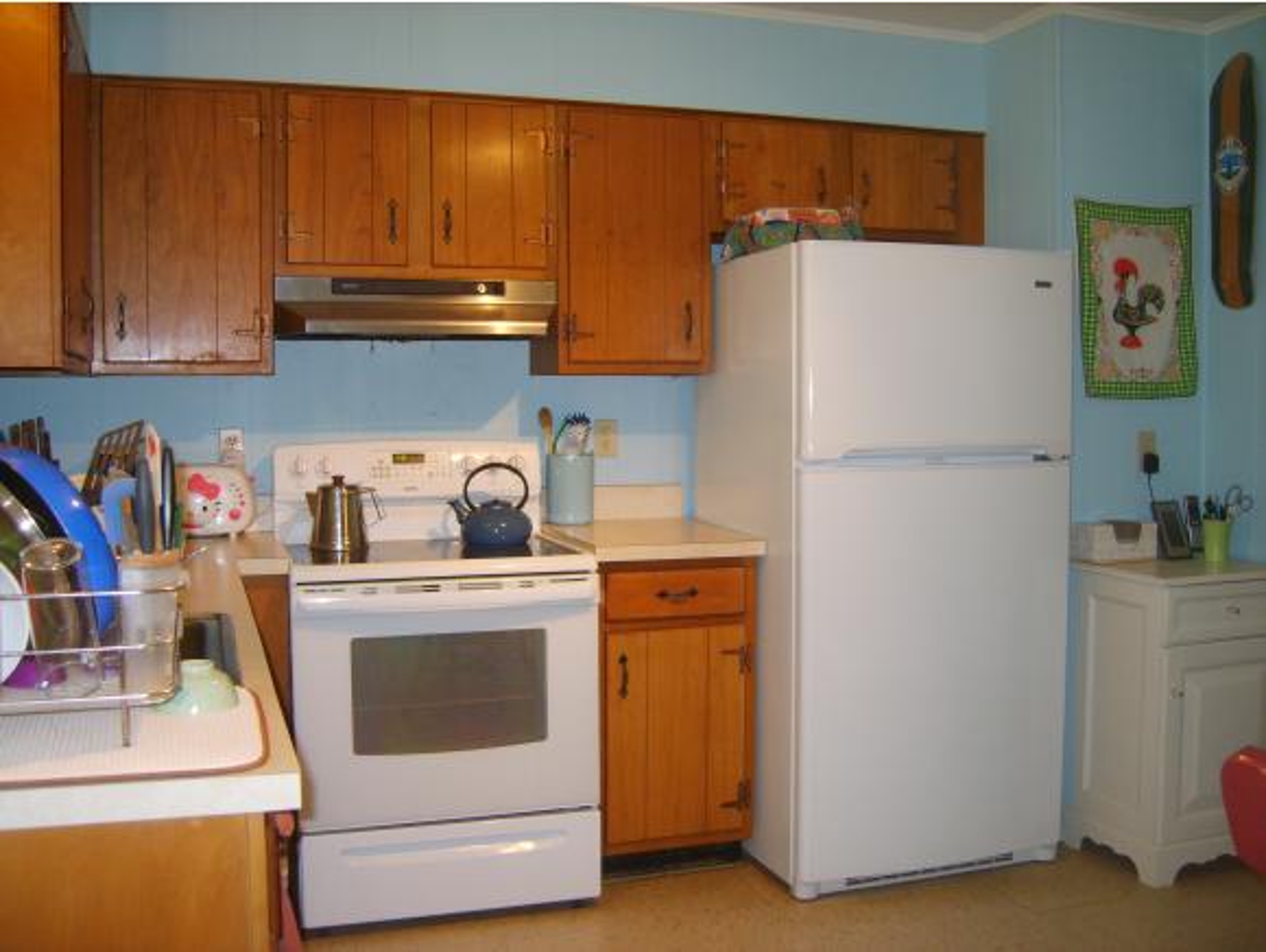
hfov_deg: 52.6
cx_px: 633
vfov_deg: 40.8
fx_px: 1281
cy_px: 476
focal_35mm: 35
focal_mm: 7.4
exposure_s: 1/30
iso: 100
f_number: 2.8
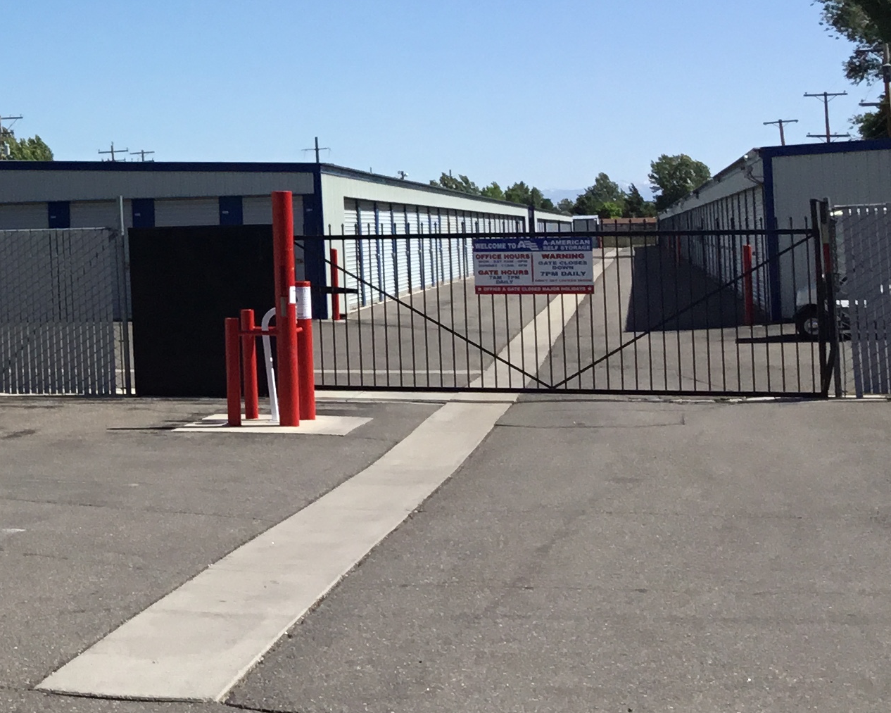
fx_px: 2057
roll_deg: +1.6
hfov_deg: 22.1
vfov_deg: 19.4
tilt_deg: +5.3
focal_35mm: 78
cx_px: -252
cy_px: 95
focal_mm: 3.3
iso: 25
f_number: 2.4
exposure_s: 1/1812
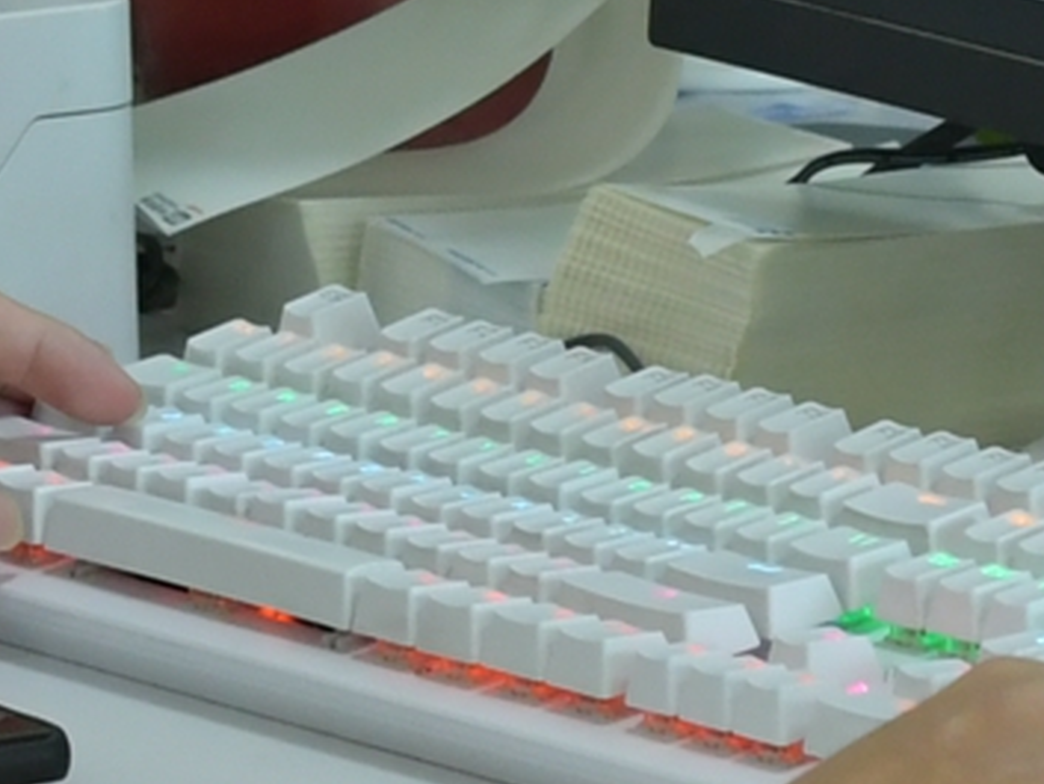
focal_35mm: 568
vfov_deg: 2.6
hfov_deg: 3.5
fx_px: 17136
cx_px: 402
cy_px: -811
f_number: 4.5
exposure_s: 1/80
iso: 800
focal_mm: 50
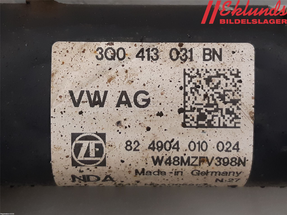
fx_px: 216
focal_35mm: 26
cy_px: 108
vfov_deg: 53.1
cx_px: 144
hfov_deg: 67.3
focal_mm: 3.93
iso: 160
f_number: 1.7
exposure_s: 1/50
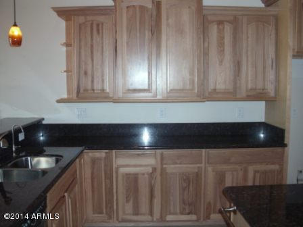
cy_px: 114
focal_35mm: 38
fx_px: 333
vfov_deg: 37.7
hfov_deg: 49.0
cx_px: 152
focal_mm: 6.3
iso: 200
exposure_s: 1/60
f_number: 2.9
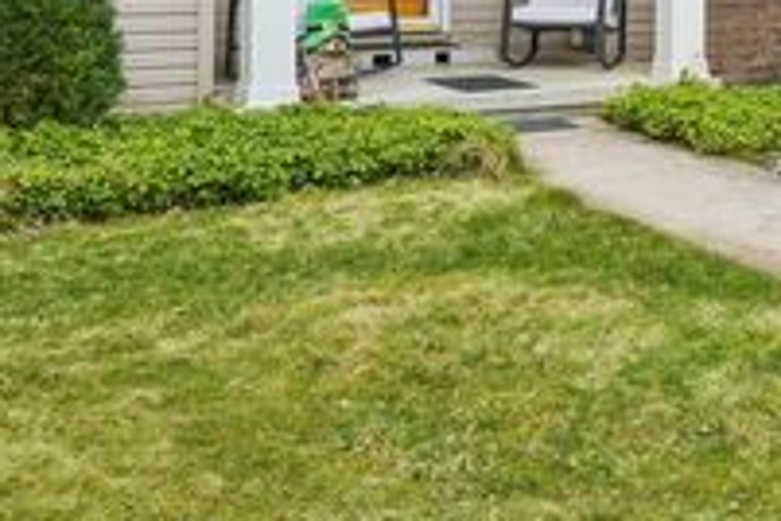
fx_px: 1453
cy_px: -45
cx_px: 890
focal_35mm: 67
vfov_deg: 19.5
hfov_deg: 27.2
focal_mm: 18
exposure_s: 1/60
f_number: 8
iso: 100
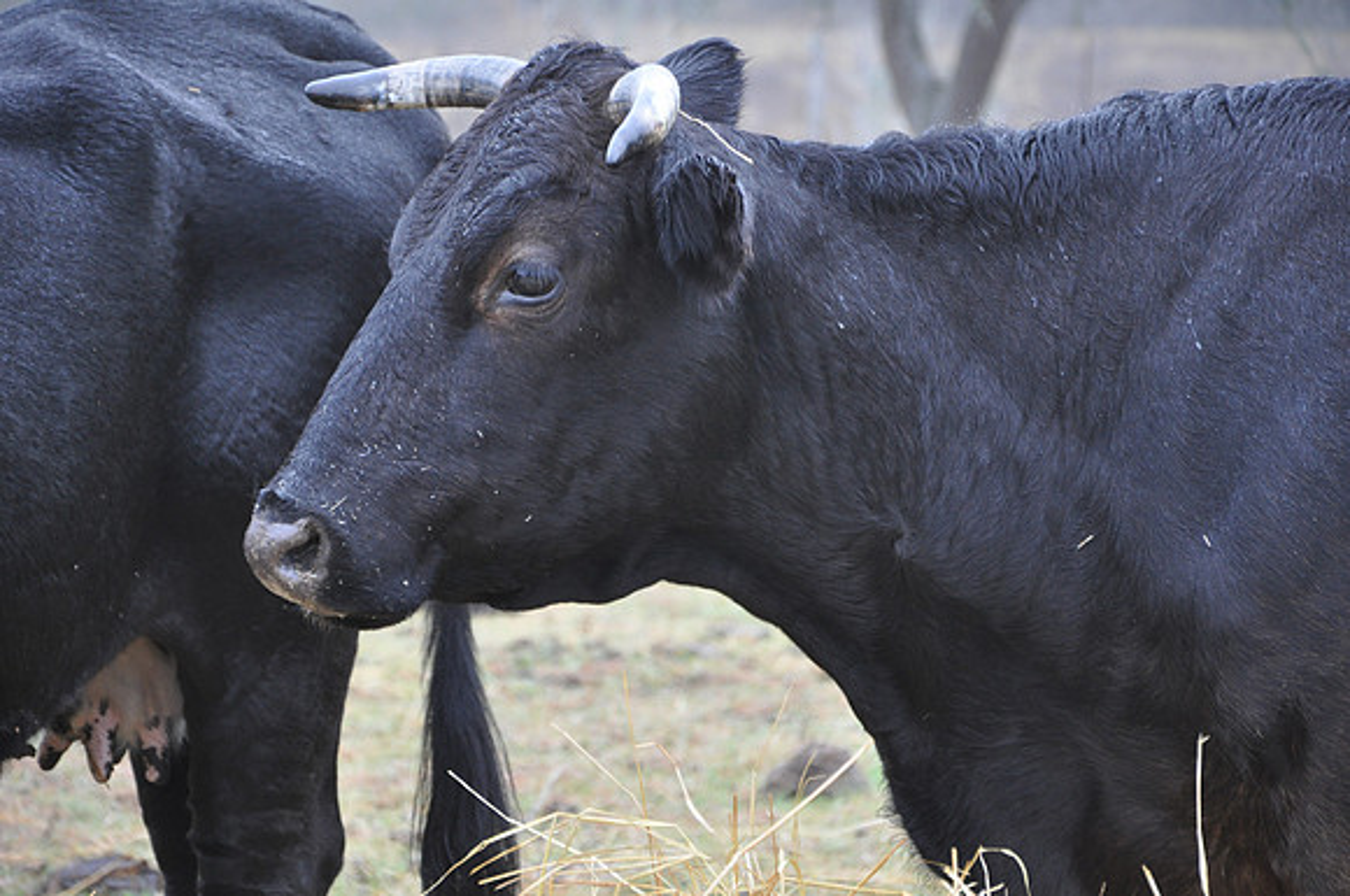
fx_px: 5898
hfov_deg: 13.1
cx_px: 675
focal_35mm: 158
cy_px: 448
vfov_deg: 8.7
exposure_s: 1/40
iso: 800
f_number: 5.6
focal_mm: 105
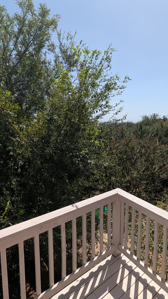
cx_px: 137
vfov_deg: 89.5
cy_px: 141
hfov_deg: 54.0
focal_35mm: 19
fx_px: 150
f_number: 1.7
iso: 56
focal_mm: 2.02
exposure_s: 1/3436
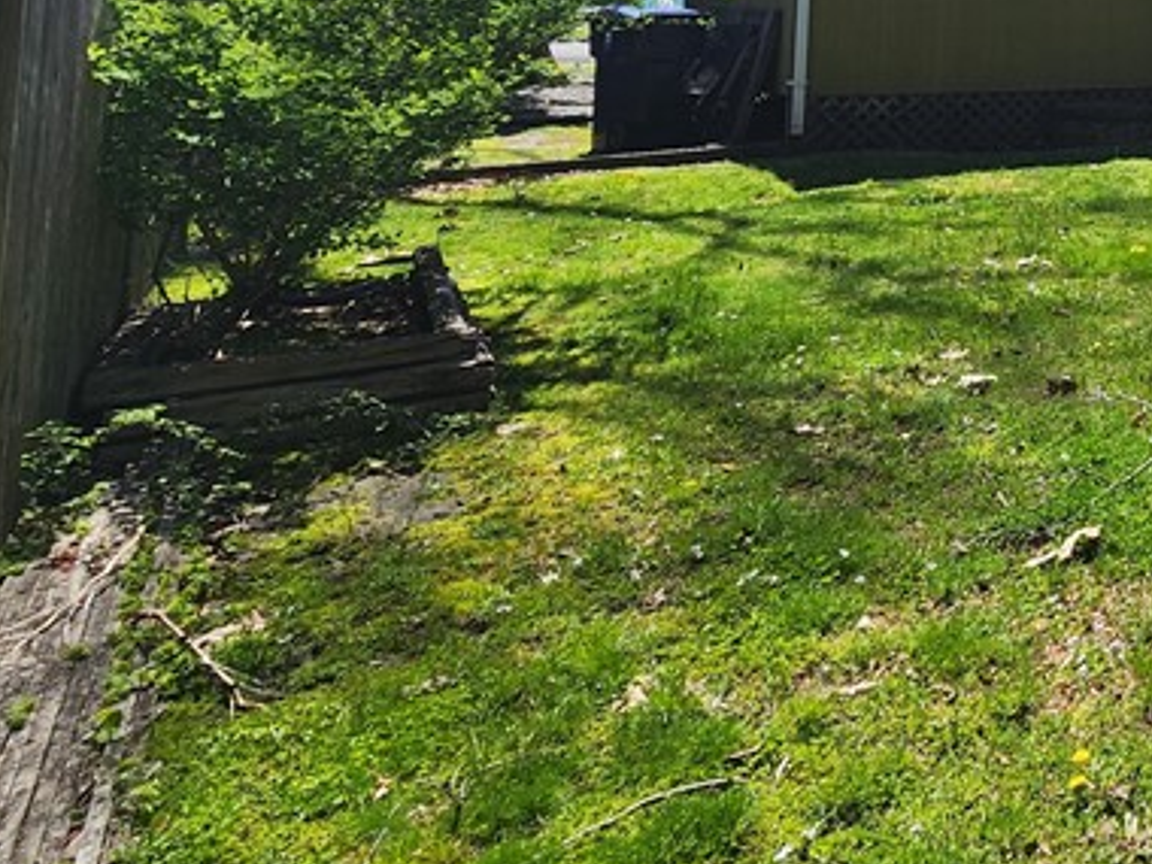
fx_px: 1165
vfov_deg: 35.2
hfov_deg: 34.9
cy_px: -73
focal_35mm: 35
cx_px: 1525
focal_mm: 2.2
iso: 50
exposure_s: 1/1314
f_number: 2.2
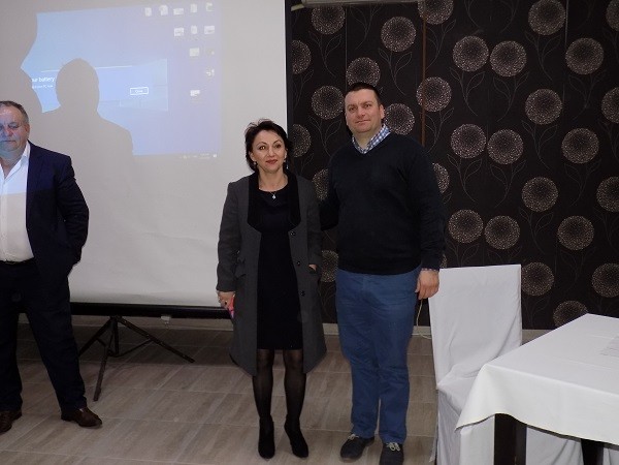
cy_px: 232
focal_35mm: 34
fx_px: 608
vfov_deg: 41.8
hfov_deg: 54.0
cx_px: 310
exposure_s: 1/30
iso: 200
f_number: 3.4
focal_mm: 6.1
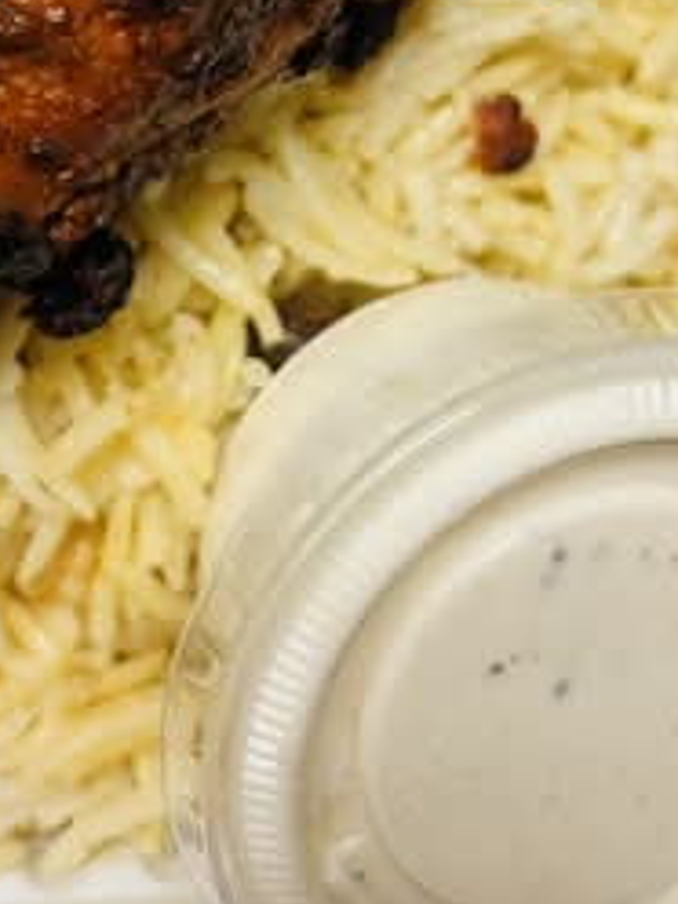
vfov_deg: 23.6
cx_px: 142
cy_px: -115
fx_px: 2011
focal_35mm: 77
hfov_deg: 19.0
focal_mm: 5.96
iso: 125
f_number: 1.6
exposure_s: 1/61
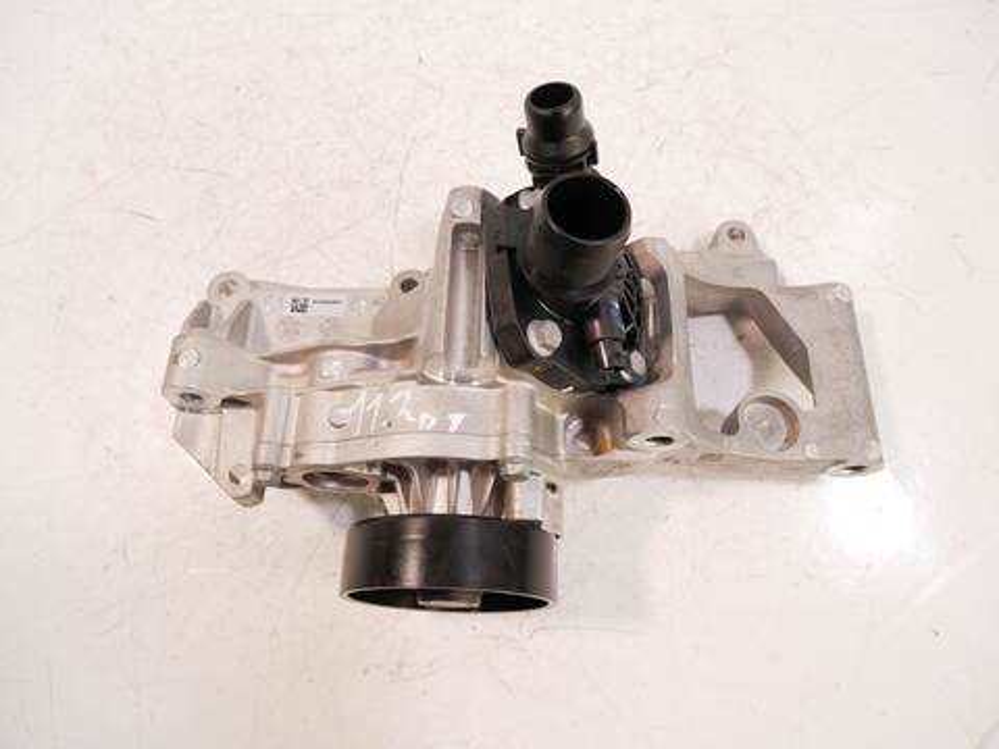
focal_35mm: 24
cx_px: 500
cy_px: 374
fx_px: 693
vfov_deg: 56.8
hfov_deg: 71.6
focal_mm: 12
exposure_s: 1/125
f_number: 3.5
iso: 1250
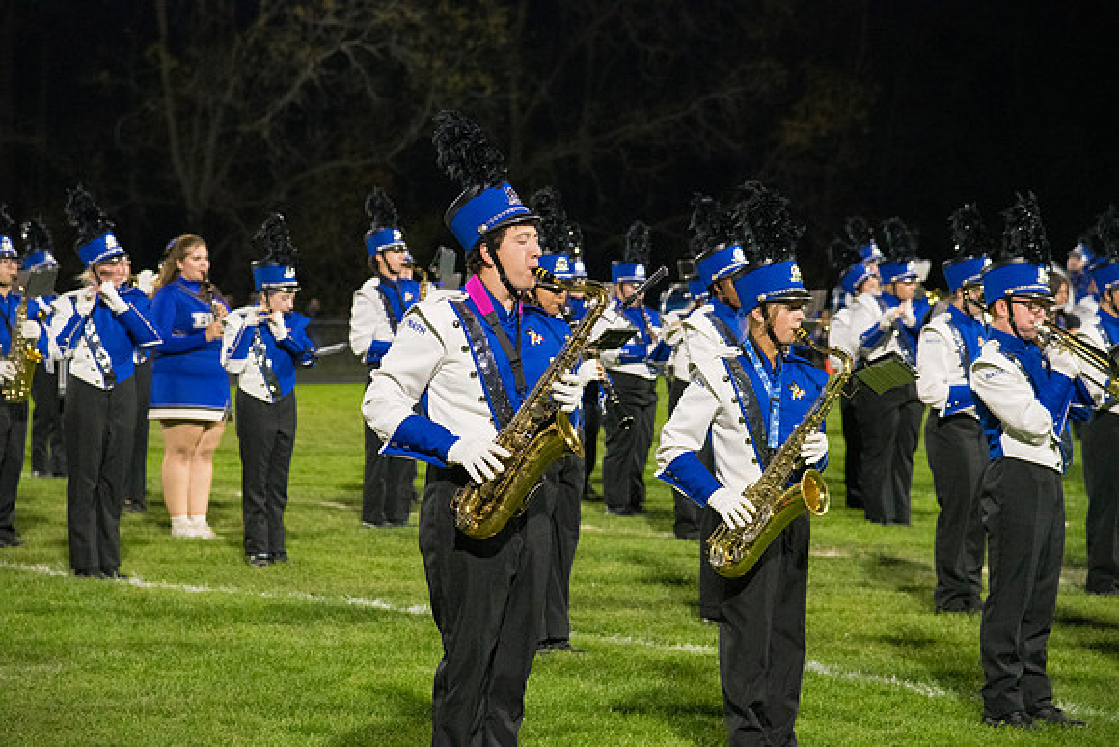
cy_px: 374
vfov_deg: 11.4
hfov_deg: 17.1
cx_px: 560
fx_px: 3731
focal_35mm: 120
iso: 5000
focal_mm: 120
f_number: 5
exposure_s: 1/400
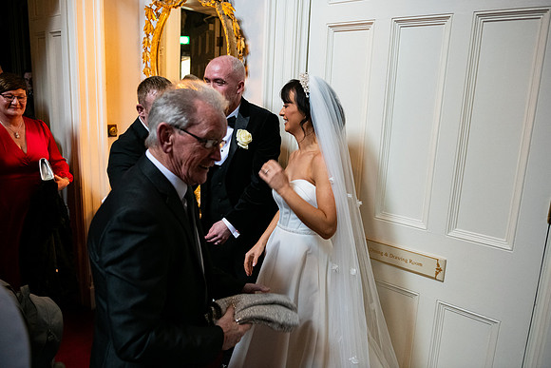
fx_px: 429
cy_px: 184
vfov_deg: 46.4
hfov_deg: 65.5
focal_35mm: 28
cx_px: 276
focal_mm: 28
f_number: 3.5
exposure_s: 1/160
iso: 1600
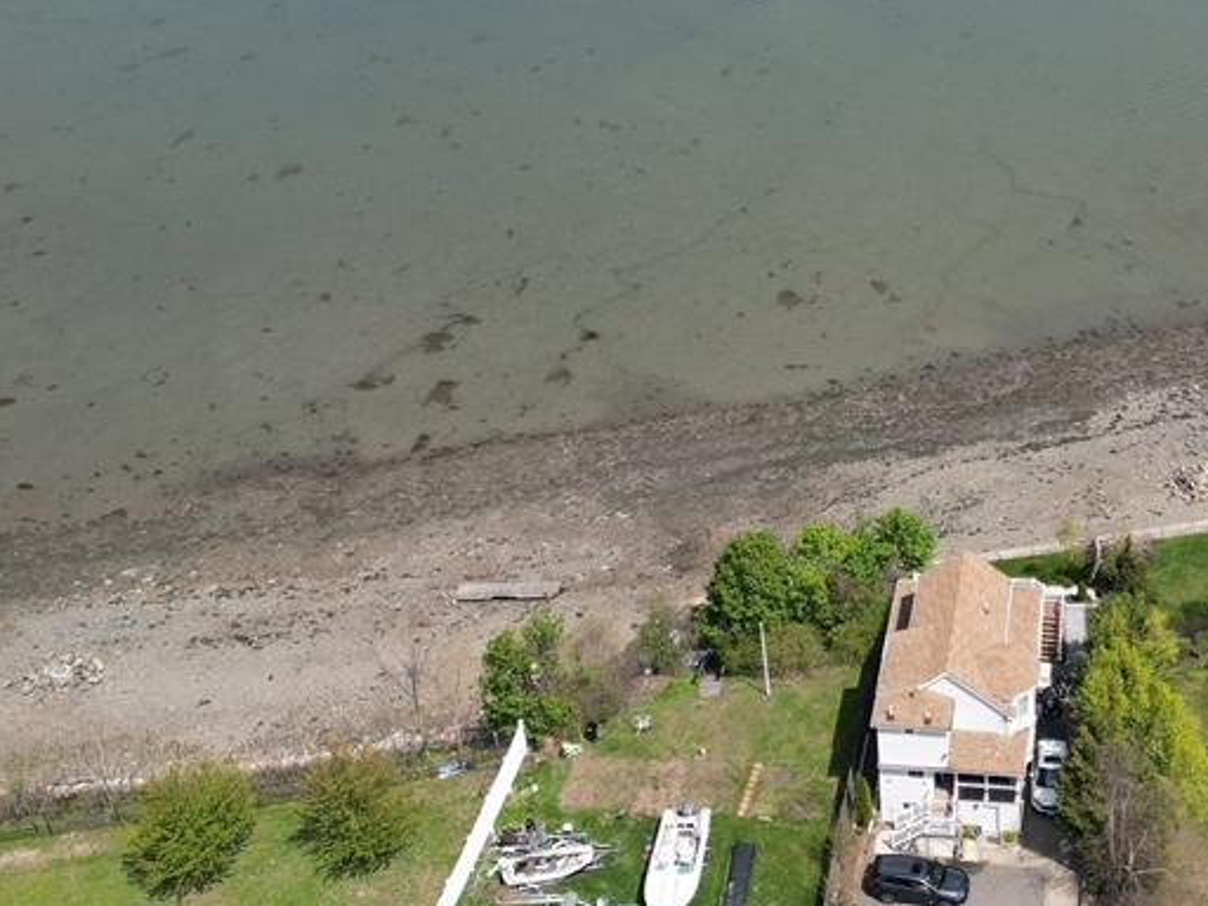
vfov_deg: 30.0
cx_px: 996
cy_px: 290
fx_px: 1675
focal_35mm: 48
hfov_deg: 38.0
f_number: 1.7
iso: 100
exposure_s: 1/2500
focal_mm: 6.72
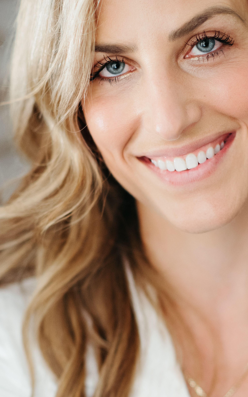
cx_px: 162
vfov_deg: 10.4
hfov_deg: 6.5
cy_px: 282
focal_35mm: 201
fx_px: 2174
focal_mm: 85
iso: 800
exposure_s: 1/250
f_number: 1.6
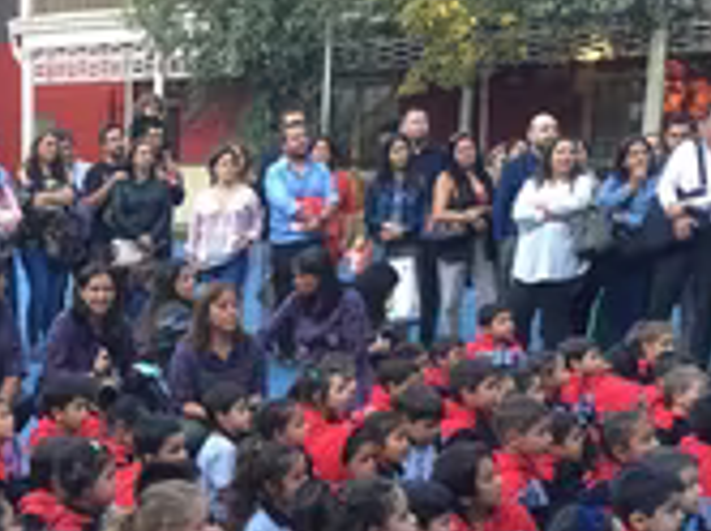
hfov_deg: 26.4
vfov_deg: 20.4
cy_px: 505
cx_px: 13
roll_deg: +0.2
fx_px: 1436
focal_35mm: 70
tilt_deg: -13.8
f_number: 2.2
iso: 40
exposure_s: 1/33
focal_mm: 4.15
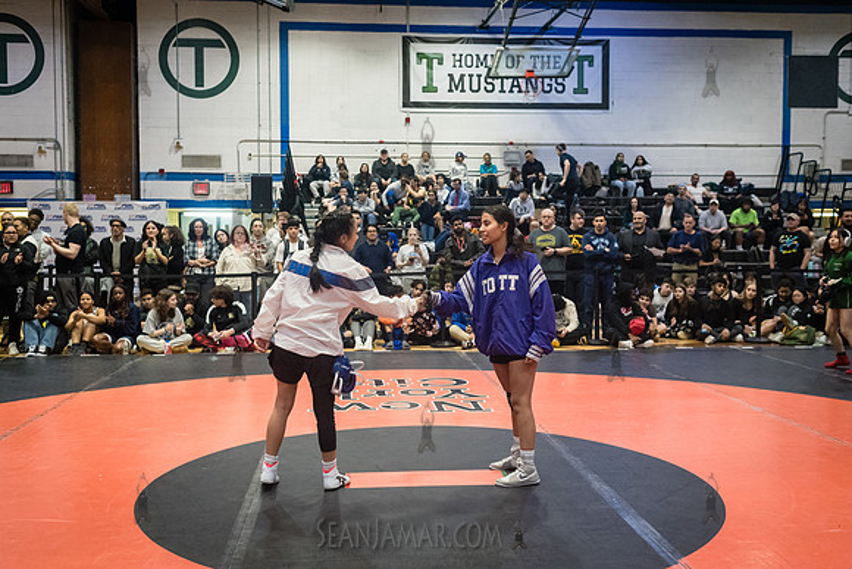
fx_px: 871
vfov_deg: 36.1
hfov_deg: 52.1
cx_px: 426
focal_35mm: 37
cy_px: 284
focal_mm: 35
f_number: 4
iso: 6400
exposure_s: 1/400
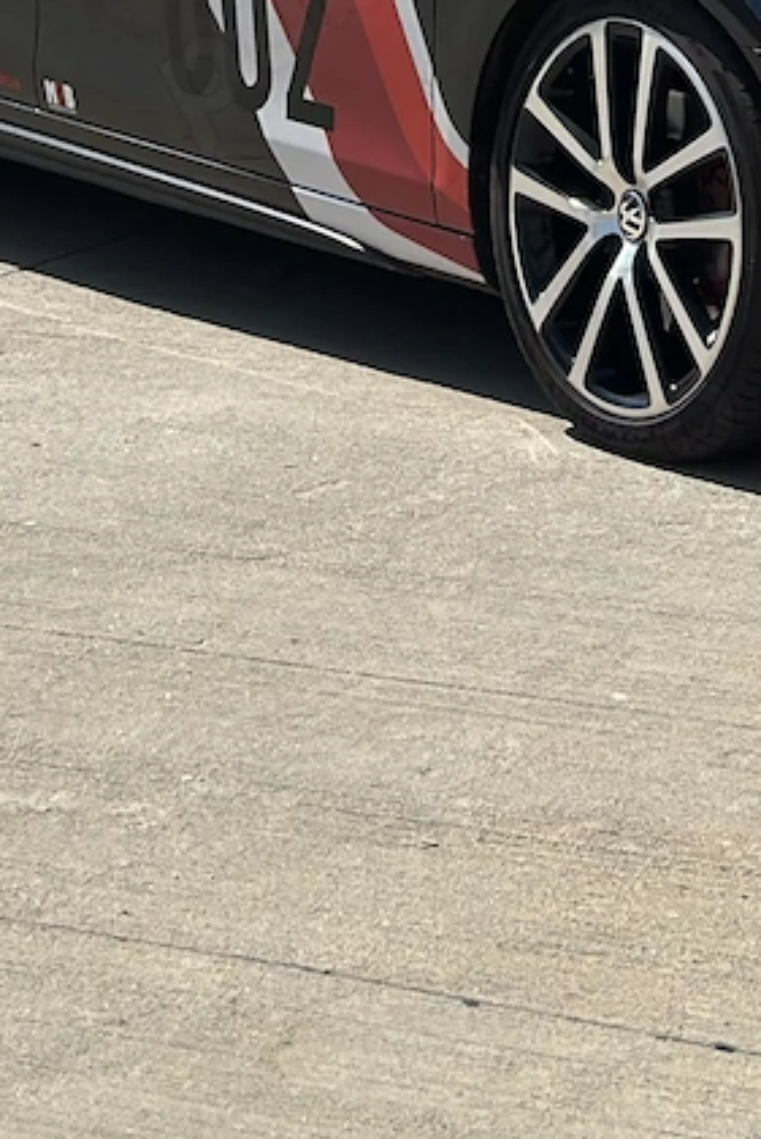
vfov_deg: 12.3
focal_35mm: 158
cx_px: 761
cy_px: -638
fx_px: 5005
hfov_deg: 8.6
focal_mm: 6.86
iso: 80
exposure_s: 1/7092
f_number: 1.78
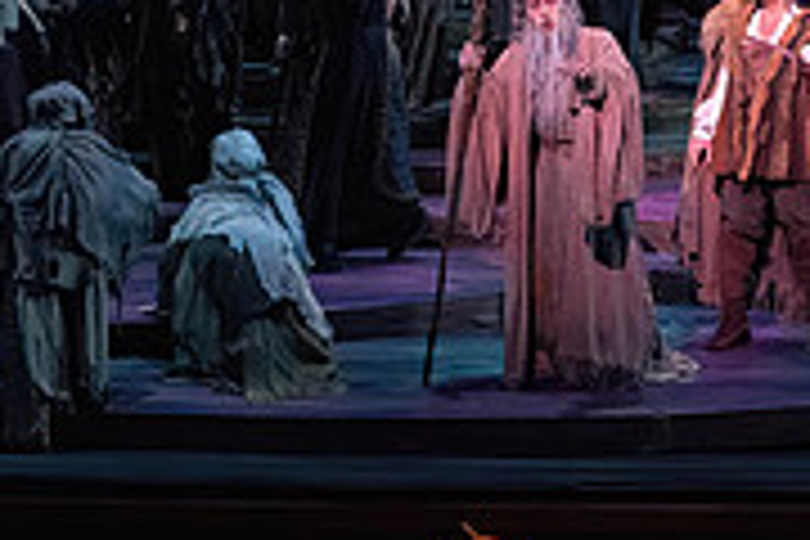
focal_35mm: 225
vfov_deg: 6.0
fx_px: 5062
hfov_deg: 9.1
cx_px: 324
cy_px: -290
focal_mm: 70
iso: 20000
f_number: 10
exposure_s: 1/320
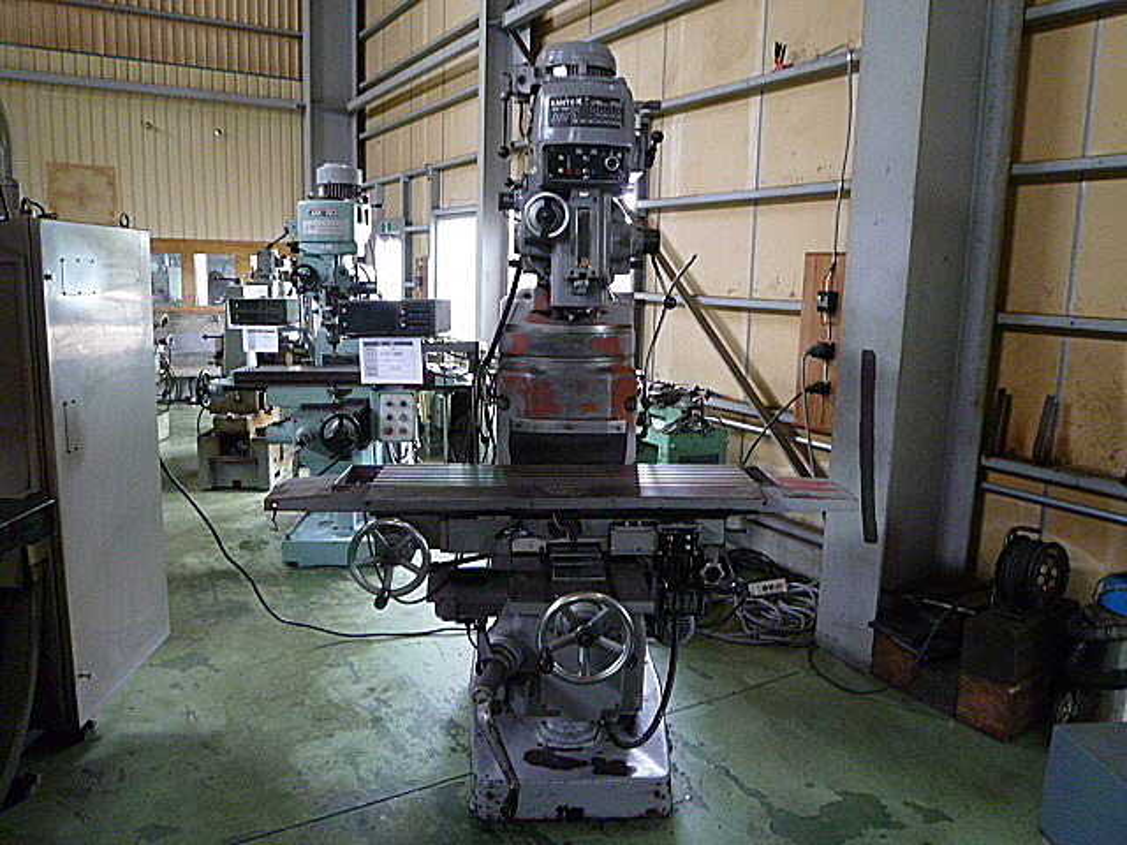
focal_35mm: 25
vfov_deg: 54.9
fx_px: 814
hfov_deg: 69.4
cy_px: 422
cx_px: 564
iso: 400
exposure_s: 1/6
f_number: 2.8
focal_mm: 4.5
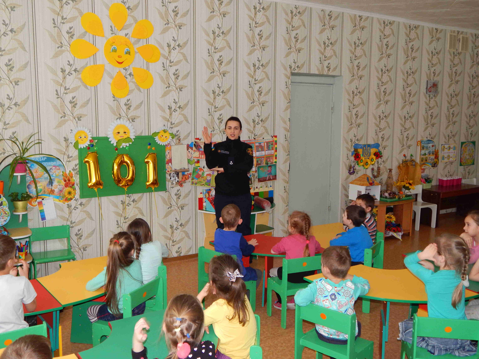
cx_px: 240
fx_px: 484
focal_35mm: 35
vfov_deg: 40.7
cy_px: 180
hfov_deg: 52.6
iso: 200
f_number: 3.3
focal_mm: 6.1
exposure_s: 1/30
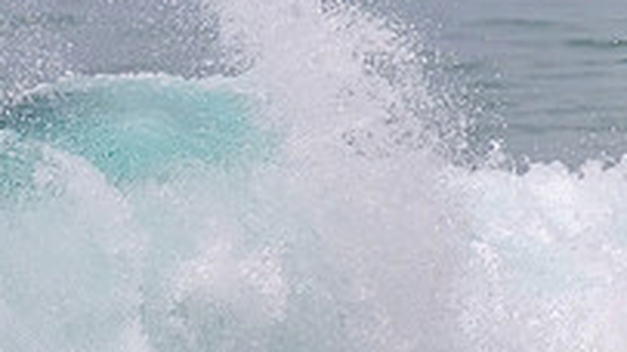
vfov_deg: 0.4
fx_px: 54444
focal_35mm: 3276
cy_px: 258
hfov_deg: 0.7
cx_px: -260
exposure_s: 1/2000
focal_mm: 800
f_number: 11
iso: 500
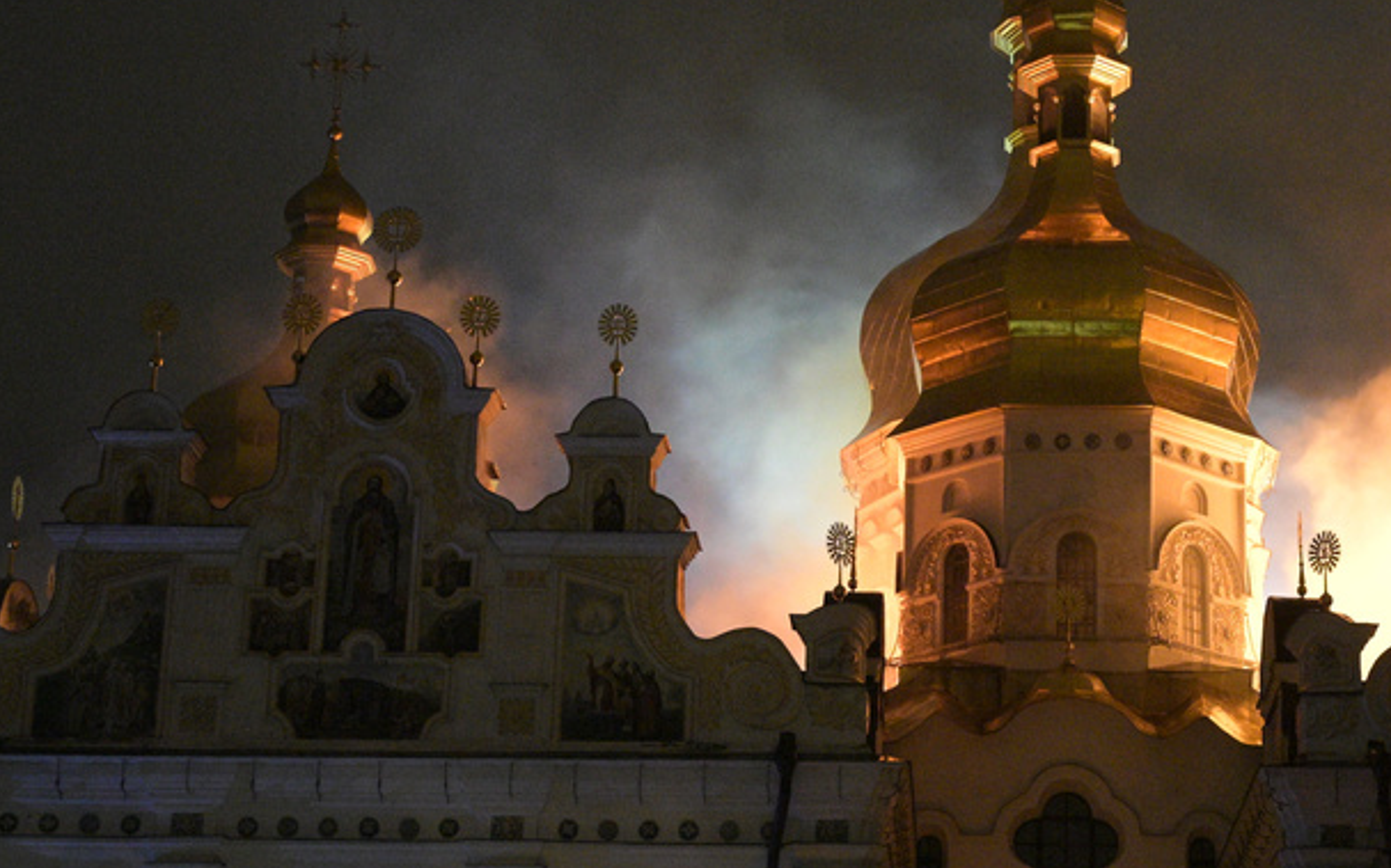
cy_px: 382
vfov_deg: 15.2
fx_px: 3259
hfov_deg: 23.9
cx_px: 983
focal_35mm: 86
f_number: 4
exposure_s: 1/10
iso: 12800
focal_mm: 50
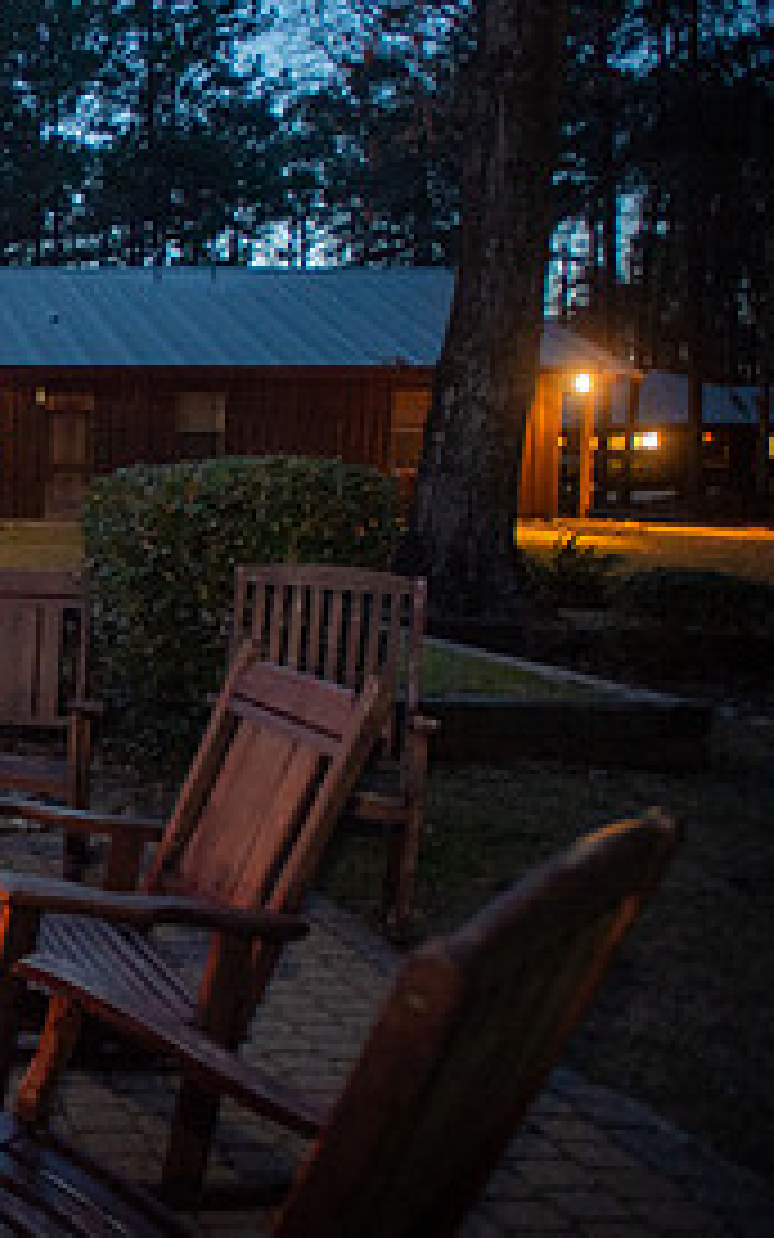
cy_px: 558
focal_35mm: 37
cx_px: -405
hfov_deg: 25.4
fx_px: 1248
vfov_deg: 52.7
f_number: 2.8
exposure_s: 1/30
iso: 4000
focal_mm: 17
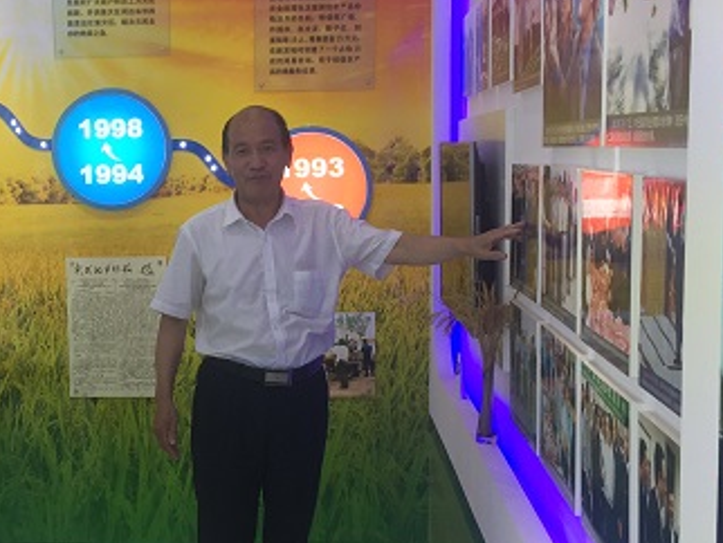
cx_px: 159
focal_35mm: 63
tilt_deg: -7.0
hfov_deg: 30.1
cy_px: 322
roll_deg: +0.5
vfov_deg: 23.3
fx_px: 1317
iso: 32
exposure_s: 1/50
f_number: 2.2
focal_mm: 4.15
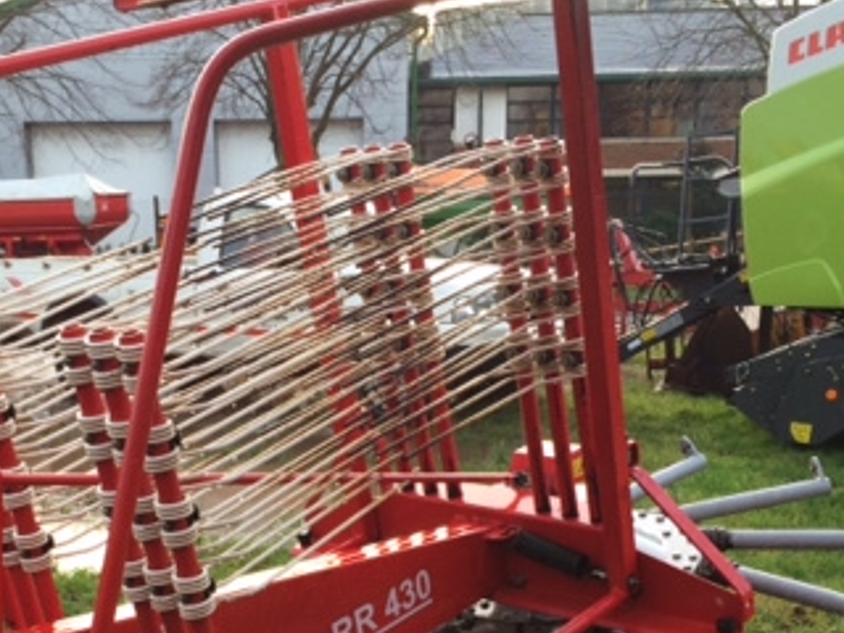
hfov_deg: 32.0
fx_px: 1463
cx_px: 316
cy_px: 591
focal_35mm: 60
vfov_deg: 23.6
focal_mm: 4.12
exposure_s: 1/120
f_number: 2.2
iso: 64
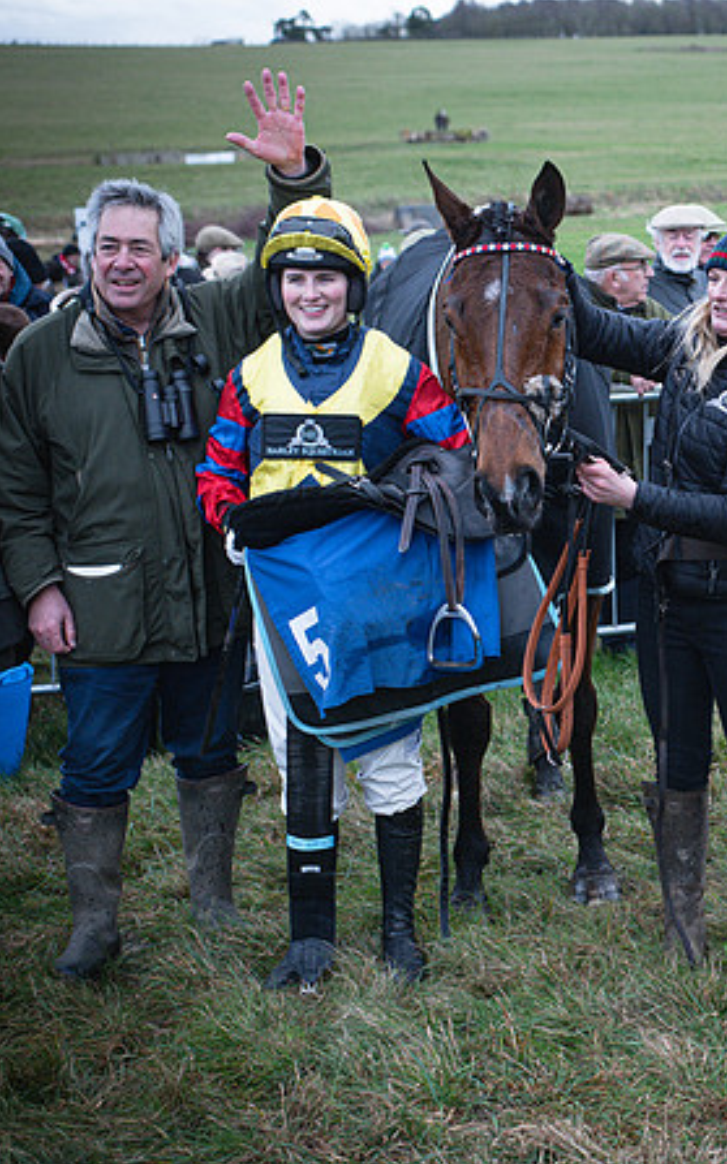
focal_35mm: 77
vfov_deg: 26.8
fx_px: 2443
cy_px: 583
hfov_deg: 16.3
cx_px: 831
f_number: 4
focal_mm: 50
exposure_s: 1/690
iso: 400
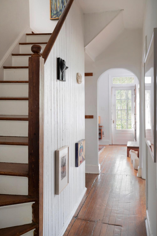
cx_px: 80
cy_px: 115
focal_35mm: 36
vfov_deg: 53.1
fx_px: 235
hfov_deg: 36.9
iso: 1600
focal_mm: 35
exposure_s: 1/40
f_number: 3.2
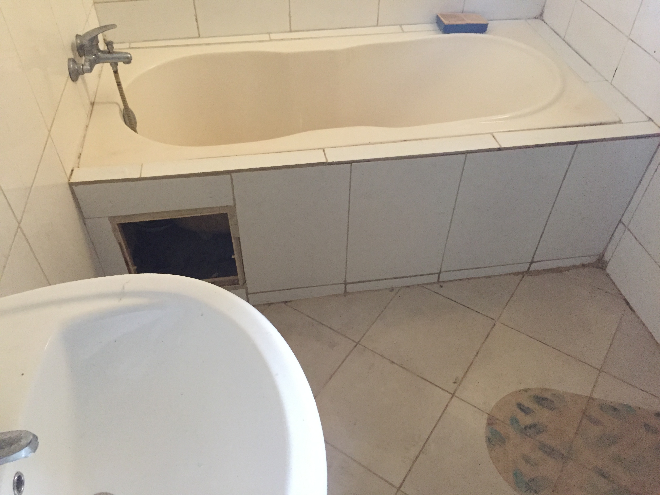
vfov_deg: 48.2
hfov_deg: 61.7
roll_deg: -1.8
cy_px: 248
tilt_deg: -43.9
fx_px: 553
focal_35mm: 29
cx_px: 330
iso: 400
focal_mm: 4.15
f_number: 2.2
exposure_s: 1/17
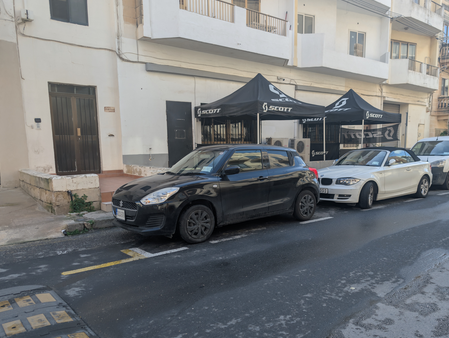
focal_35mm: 28
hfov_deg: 63.0
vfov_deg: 49.7
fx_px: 364
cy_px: 192
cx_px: 261
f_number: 1.68
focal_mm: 6.9
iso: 23
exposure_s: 1/337
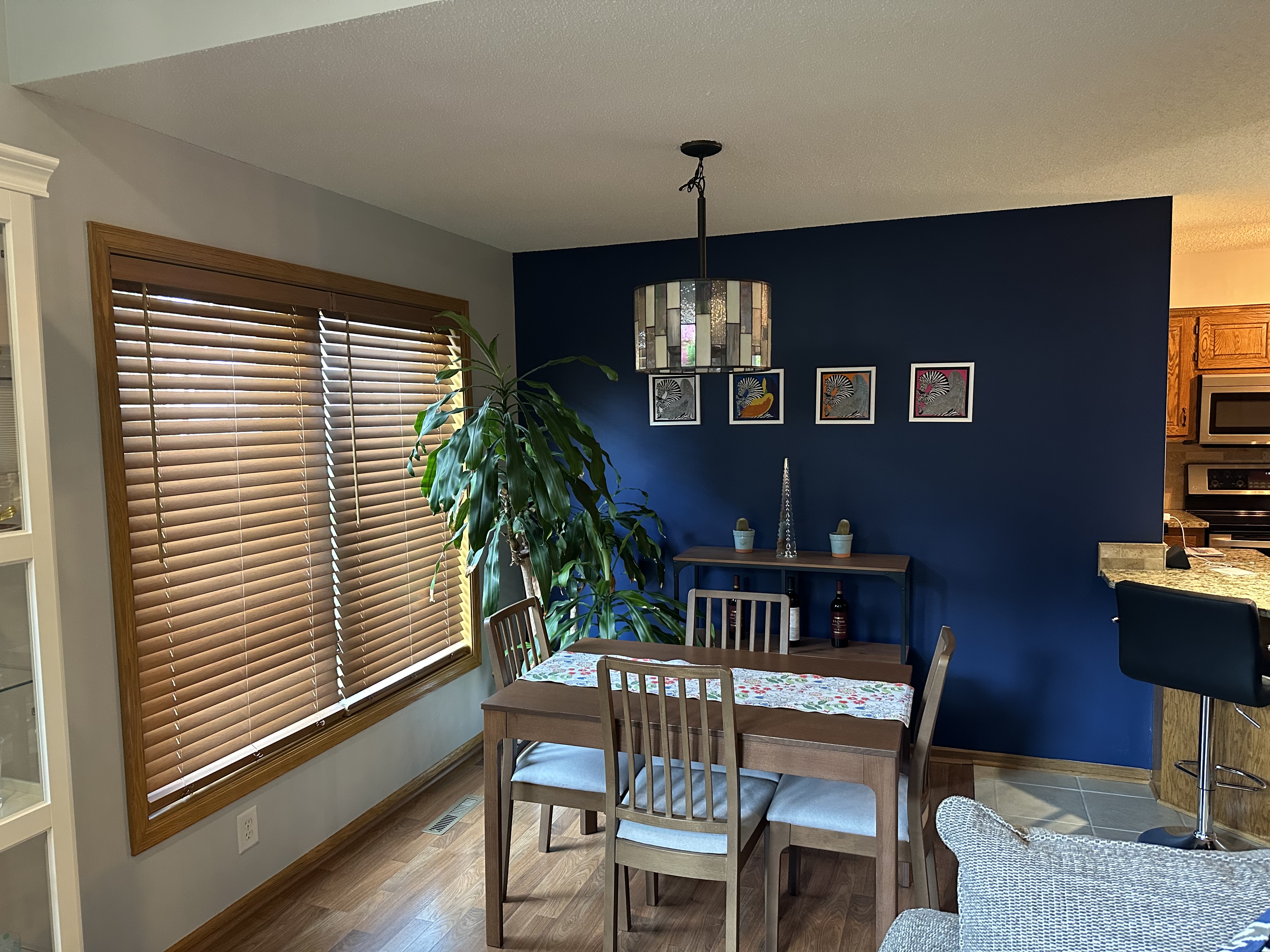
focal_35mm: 24
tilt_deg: -4.9
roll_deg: +1.2
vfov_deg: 56.8
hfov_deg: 71.6
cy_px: 476
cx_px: 635
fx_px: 881
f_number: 1.78
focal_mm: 6.86
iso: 500
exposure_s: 1/60
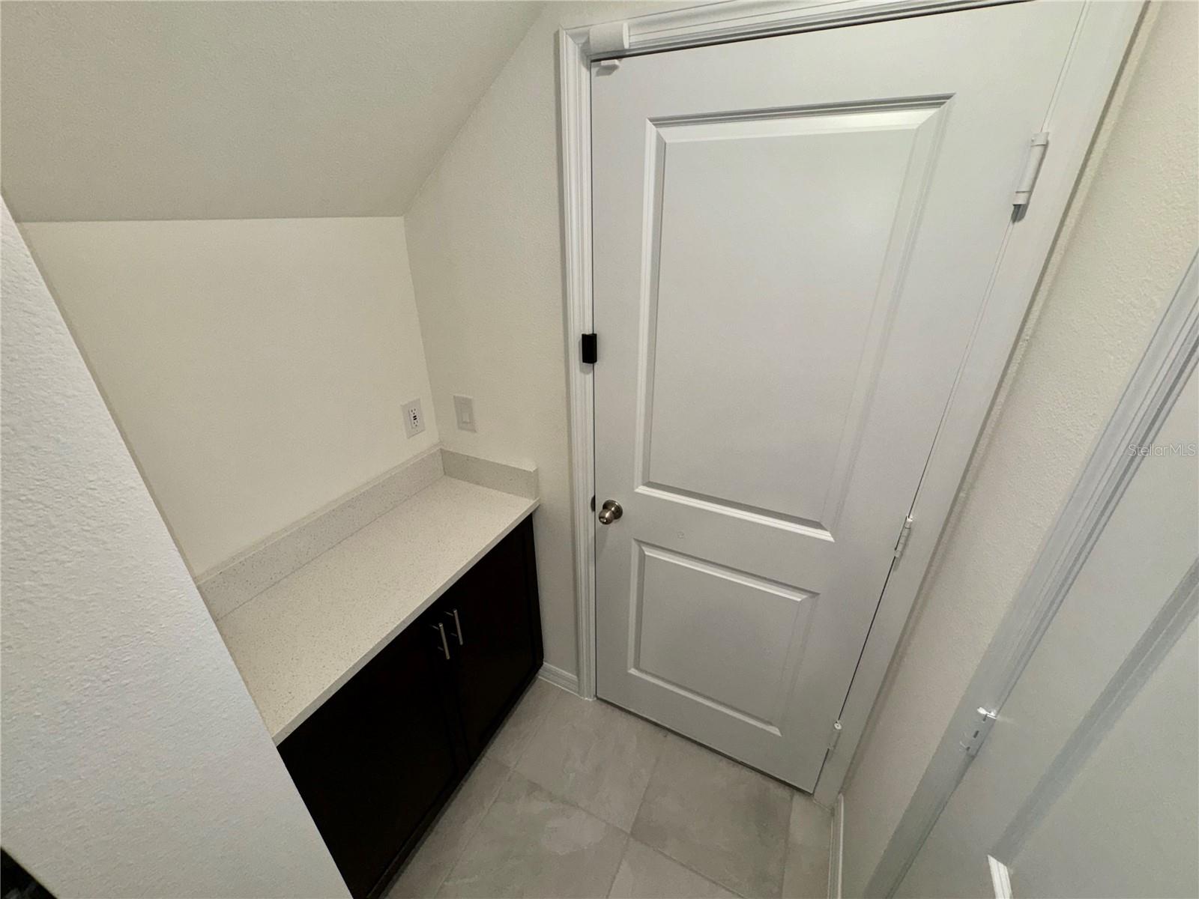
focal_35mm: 14
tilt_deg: -28.5
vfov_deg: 85.7
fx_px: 485
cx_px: 600
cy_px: 450
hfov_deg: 102.1
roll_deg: +0.9
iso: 64
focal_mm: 2.22
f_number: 2.2
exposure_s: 1/122
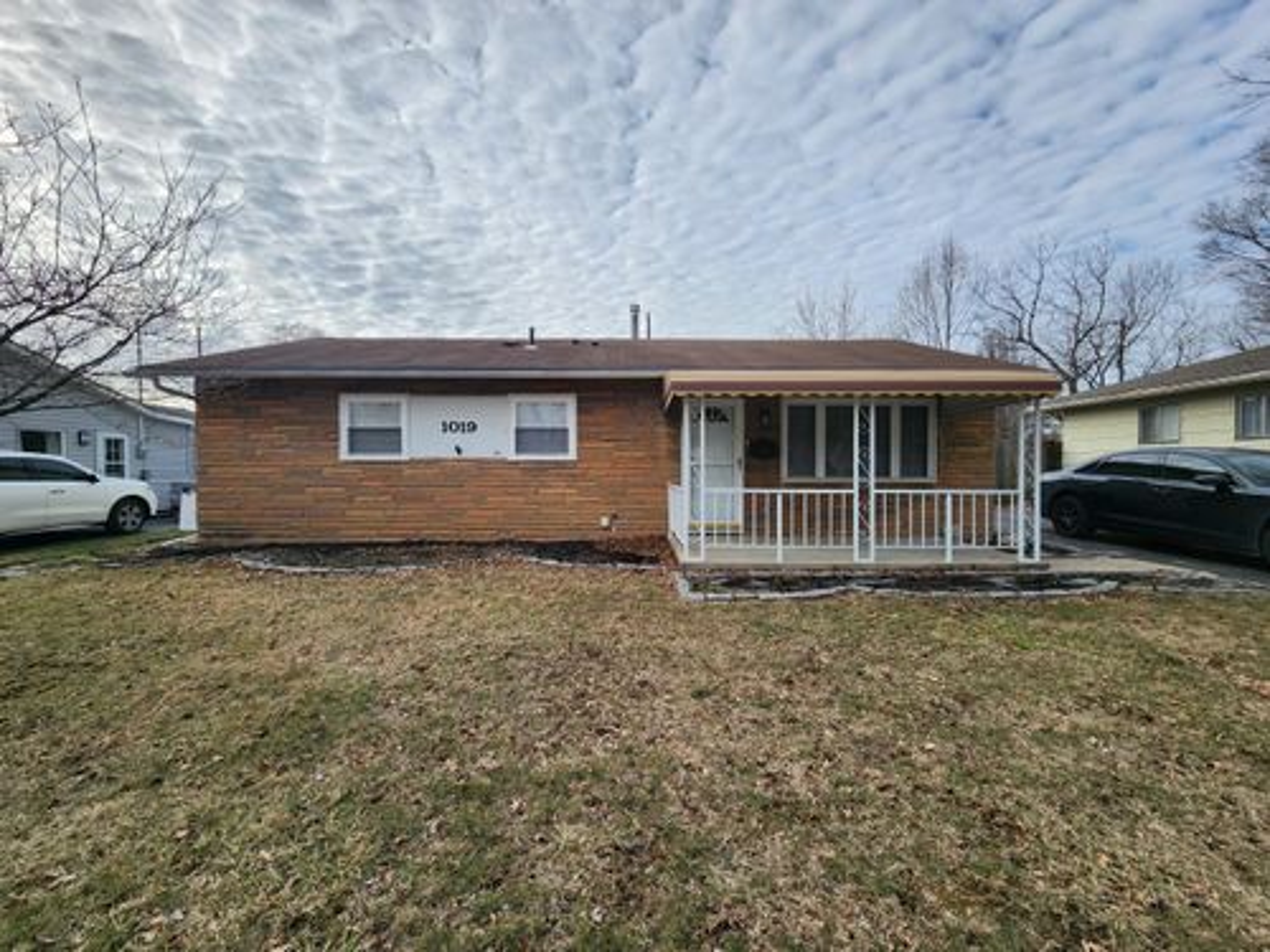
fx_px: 477
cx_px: 635
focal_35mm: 13
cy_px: 476
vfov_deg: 89.9
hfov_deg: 106.2
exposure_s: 1/1884
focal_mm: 2.2
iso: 50
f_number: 2.2
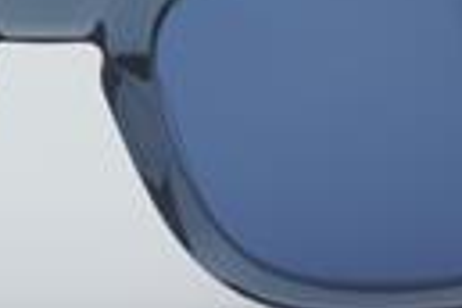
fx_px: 3292
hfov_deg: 8.0
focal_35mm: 257
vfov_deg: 5.4
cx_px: 43
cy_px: 47
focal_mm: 55
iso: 100
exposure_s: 1/4
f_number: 32
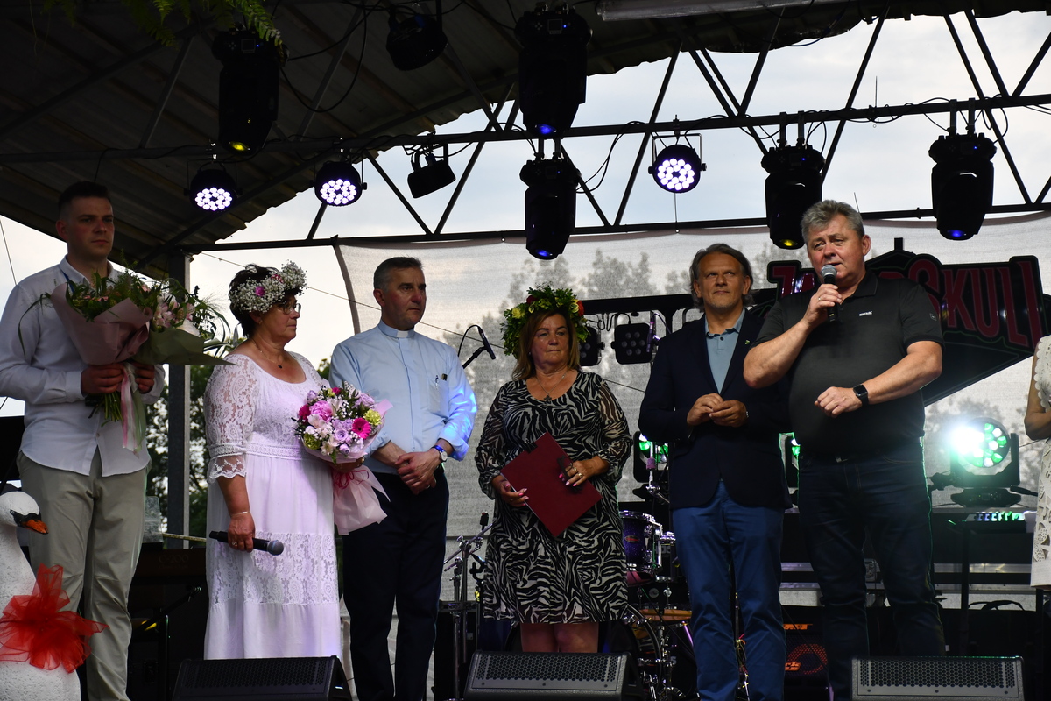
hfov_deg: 22.6
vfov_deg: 15.2
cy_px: 350
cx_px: 526
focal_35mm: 90
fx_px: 2627
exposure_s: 1/500
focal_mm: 60
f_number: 5
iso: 640
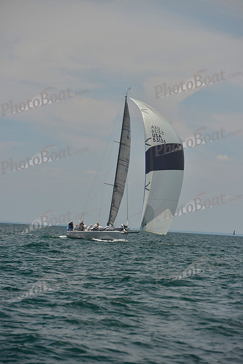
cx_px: 122
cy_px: 182
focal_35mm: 180
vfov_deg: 11.4
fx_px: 1821
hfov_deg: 7.6
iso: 400
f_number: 8
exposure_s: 1/800
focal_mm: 180
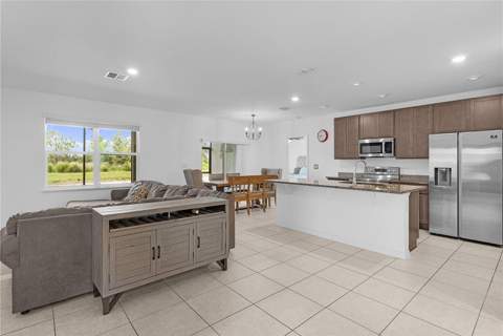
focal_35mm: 17
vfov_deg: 70.4
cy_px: 168
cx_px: 252
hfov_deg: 93.3
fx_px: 238
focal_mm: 17
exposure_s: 1/15
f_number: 10
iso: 800
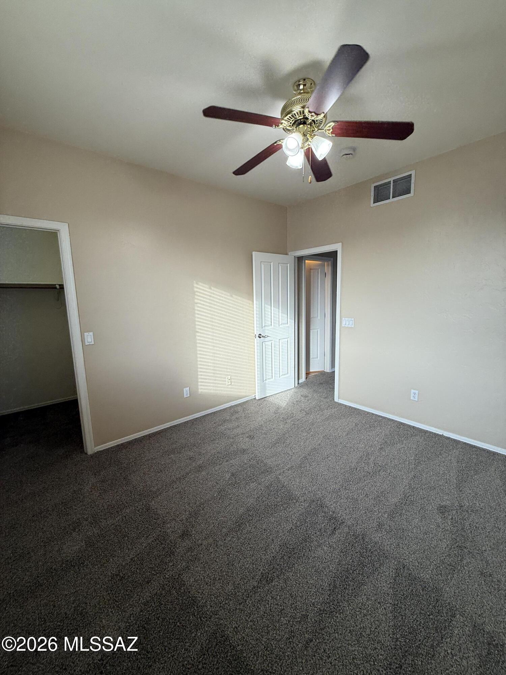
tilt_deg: -6.8
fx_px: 273
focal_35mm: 14
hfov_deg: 85.7
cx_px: 253
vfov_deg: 102.1
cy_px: 338
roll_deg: +1.8
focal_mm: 2.22
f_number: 2.2
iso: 64
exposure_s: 1/99
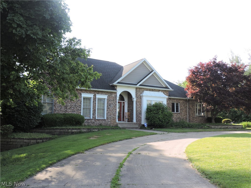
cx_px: 126
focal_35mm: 33
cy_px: 94
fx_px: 239
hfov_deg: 55.4
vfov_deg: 42.9
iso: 100
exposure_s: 1/320
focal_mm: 5.9
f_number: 3.2
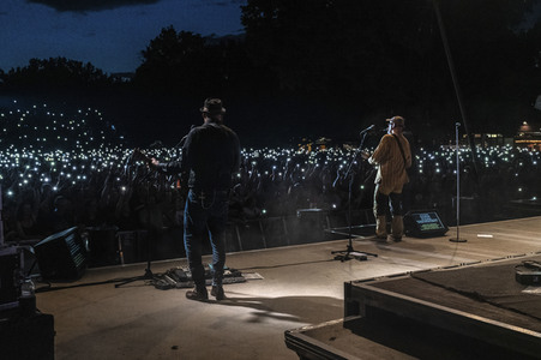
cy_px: 180
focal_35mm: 36
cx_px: 270
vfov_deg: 36.8
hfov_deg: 53.2
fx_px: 541
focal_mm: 36
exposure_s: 1/320
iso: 2500
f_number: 7.1
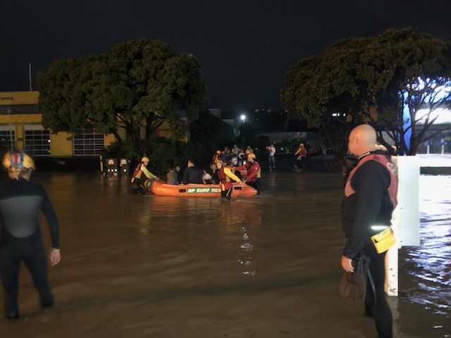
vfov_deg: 49.7
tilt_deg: -3.4
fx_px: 365
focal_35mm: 28
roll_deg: +0.3
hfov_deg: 63.4
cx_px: 226
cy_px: 169
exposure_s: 1/4
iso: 500
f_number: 1.8
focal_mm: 3.99
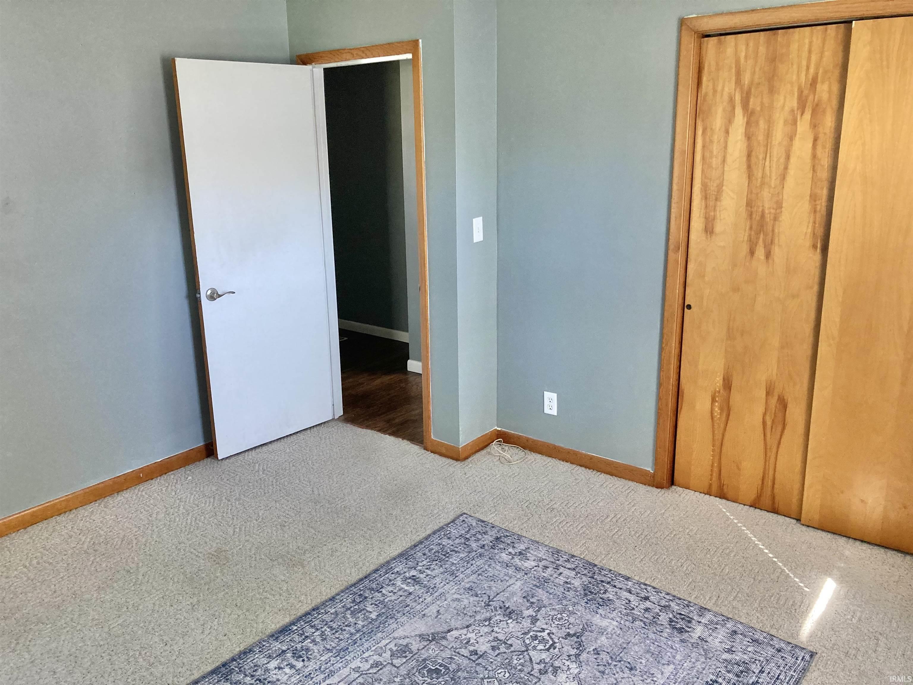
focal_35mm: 28
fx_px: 739
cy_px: 342
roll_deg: +1.6
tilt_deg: -15.5
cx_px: 456
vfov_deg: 49.7
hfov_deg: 63.4
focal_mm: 3.99
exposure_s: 1/60
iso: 250
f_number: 1.8
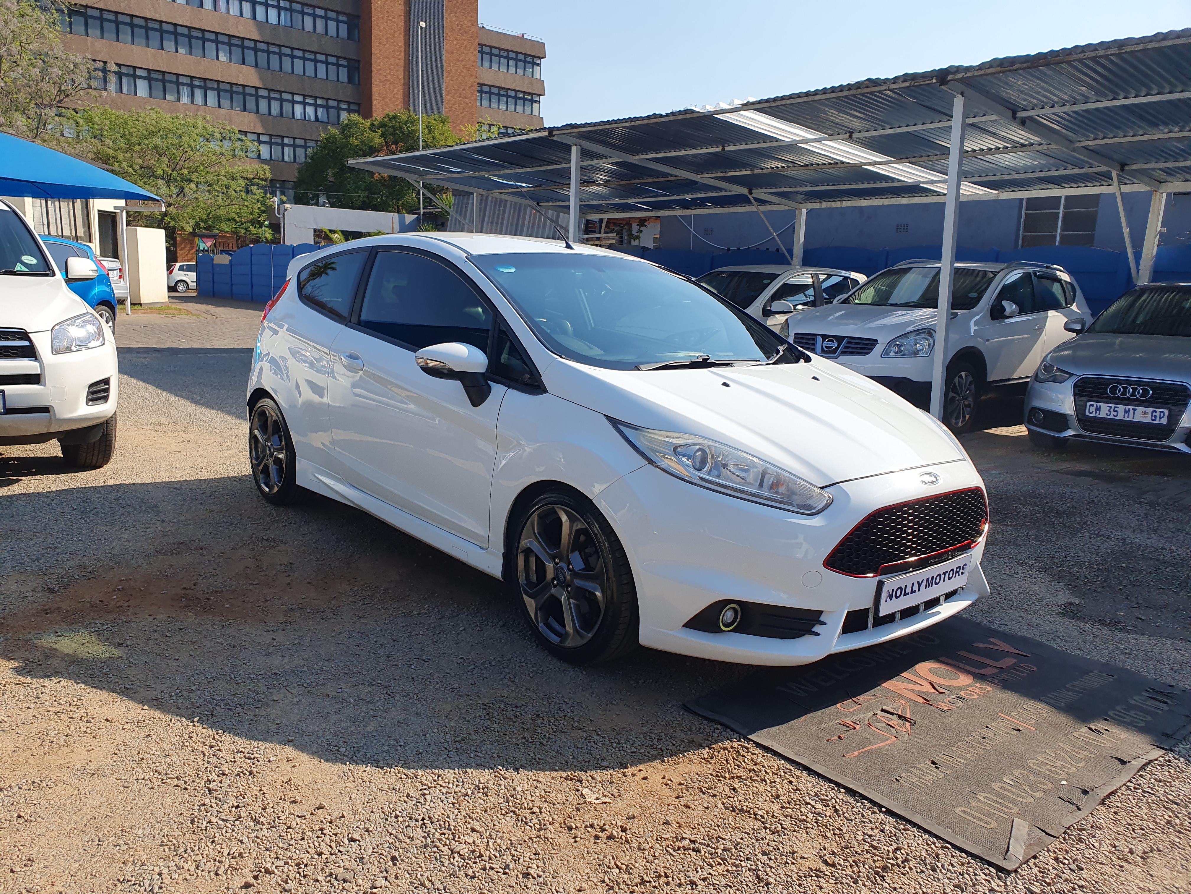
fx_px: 895
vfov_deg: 53.1
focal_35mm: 26
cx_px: 596
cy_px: 447
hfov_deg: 67.3
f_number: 2.4
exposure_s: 1/1540
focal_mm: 4.32
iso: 50
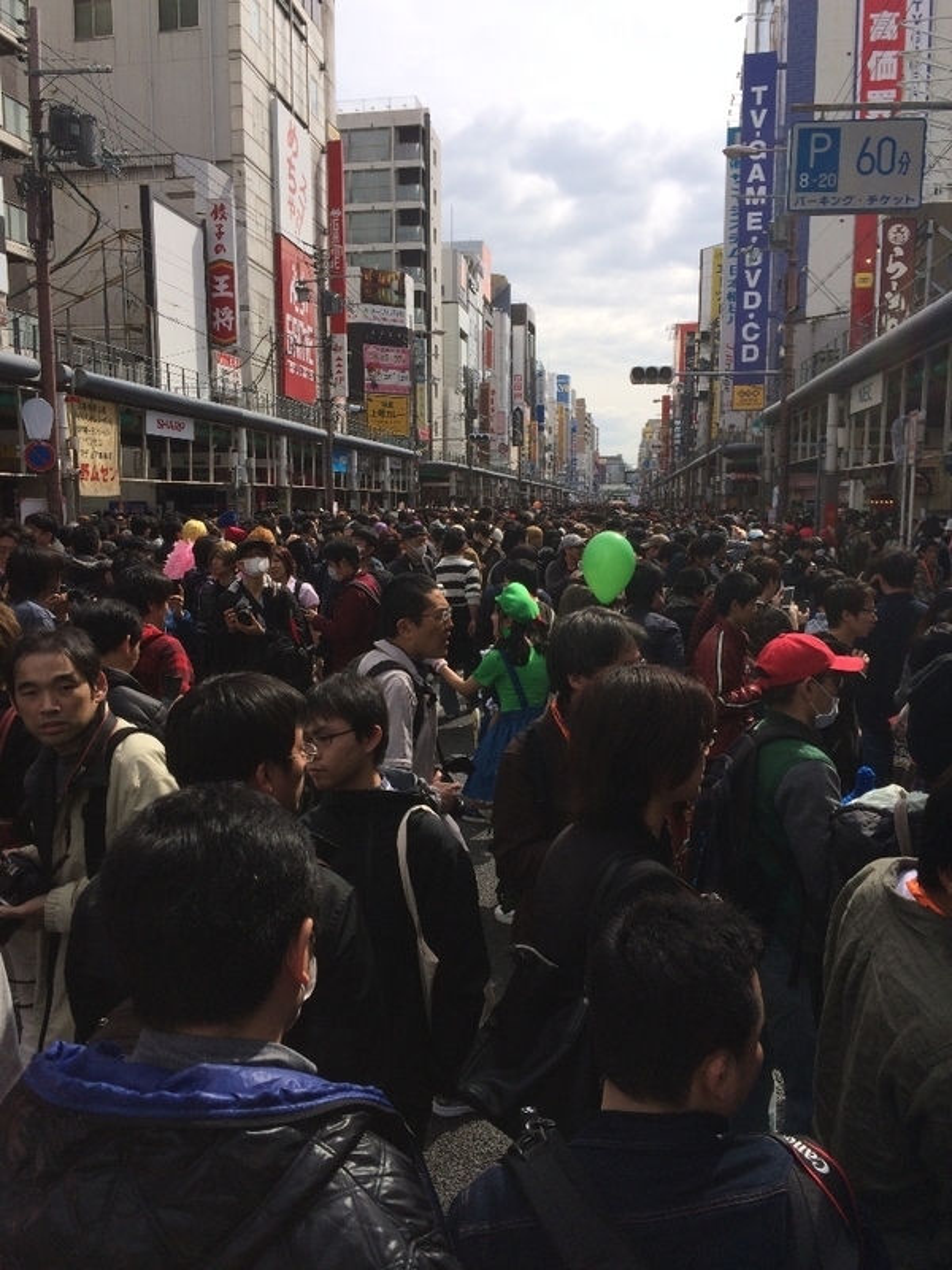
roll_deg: -0.2
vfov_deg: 61.7
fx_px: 1063
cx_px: 476
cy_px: 635
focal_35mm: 29
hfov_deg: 48.2
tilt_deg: -8.1
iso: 32
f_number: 2.2
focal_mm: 4.15
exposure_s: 1/2283
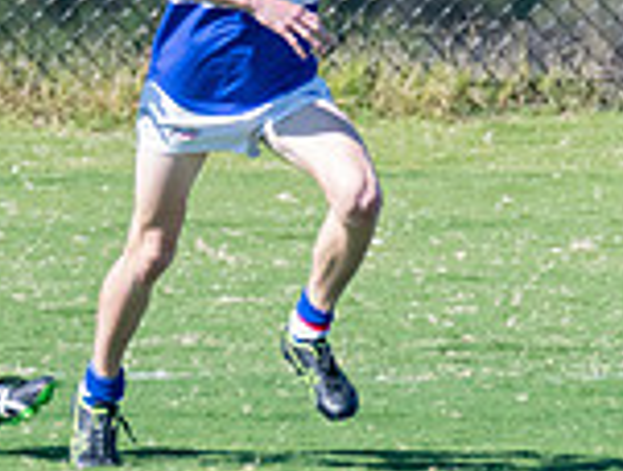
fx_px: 64946
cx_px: -169
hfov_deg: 0.5
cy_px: 150
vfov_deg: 0.4
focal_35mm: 3600
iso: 1000
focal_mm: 550
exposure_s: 1/2000
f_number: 6.3
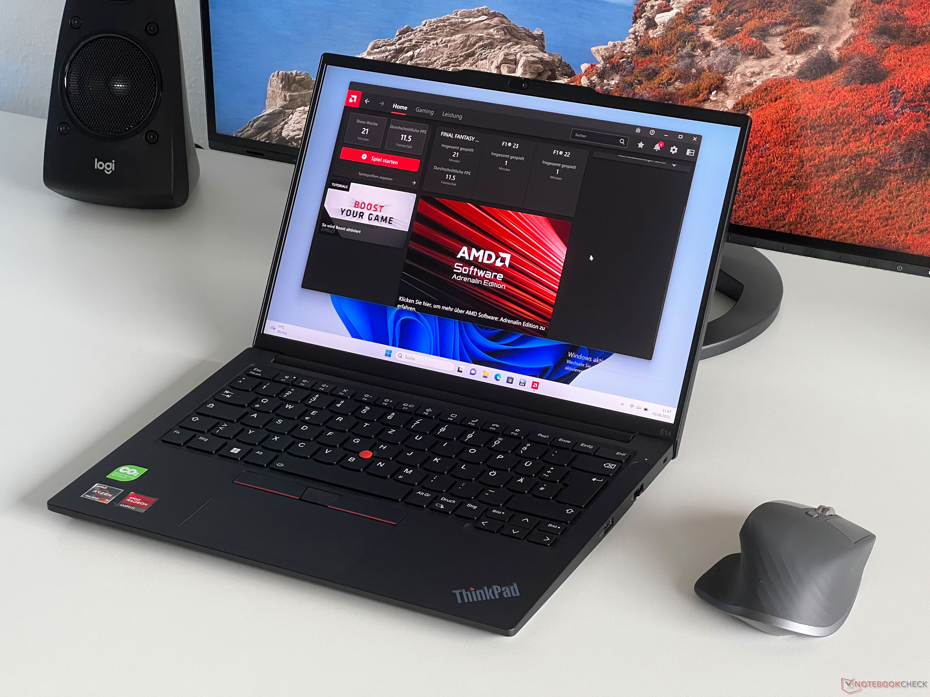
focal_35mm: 77
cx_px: 465
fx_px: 2069
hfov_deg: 25.3
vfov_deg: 19.1
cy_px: 348
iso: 250
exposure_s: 1/60
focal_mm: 9
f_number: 2.8
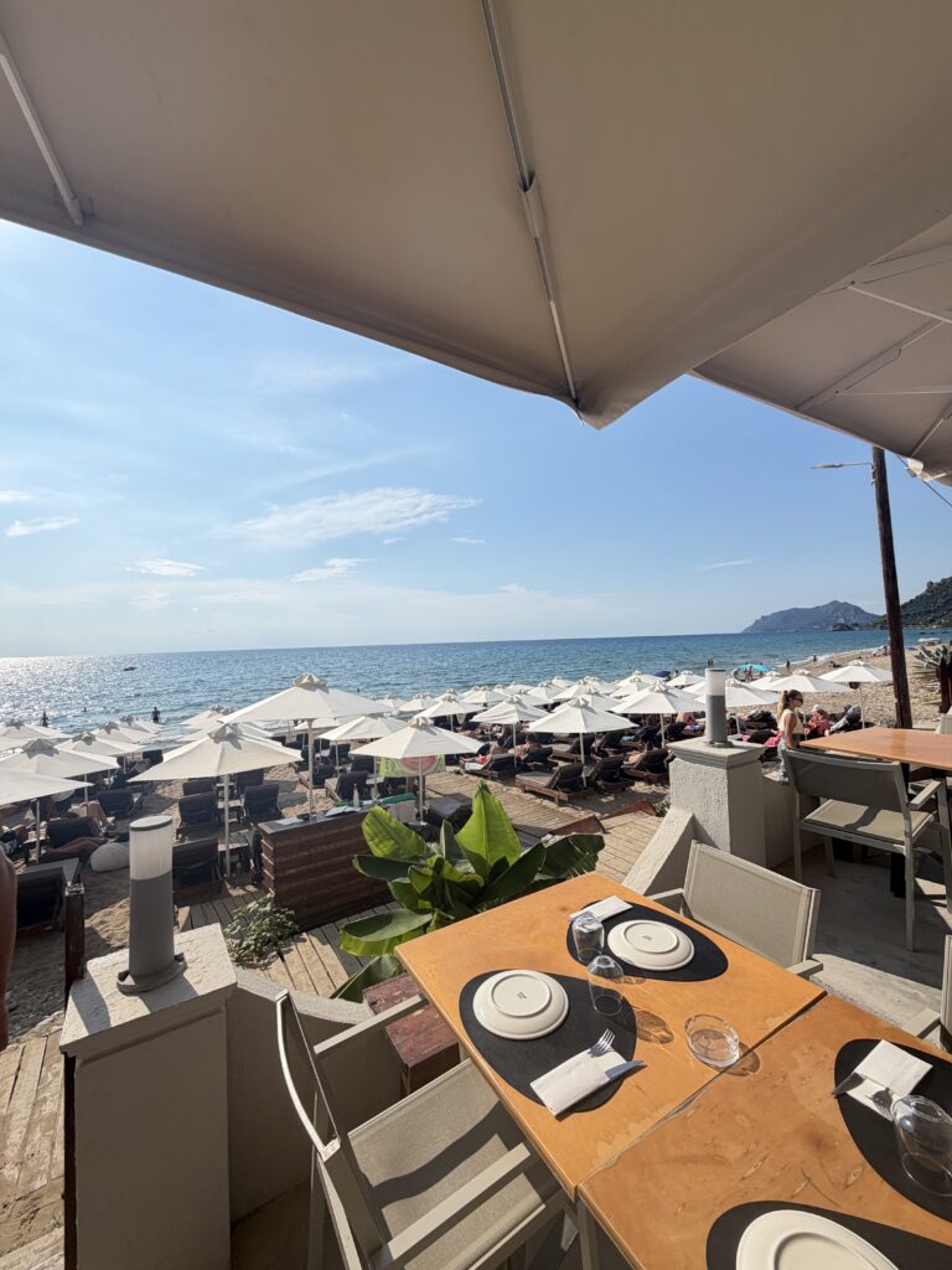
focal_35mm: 14
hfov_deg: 85.7
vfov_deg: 102.1
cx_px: 476
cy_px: 635
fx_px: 513
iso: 20
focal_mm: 2.22
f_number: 2.2
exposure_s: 1/1211
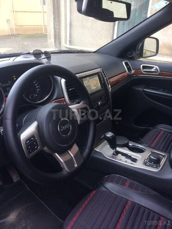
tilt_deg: -31.8
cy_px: 114
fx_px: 192
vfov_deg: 61.7
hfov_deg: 48.2
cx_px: 86
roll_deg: -2.7
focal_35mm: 29
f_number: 2.2
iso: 40
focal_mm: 4.15
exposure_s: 1/33
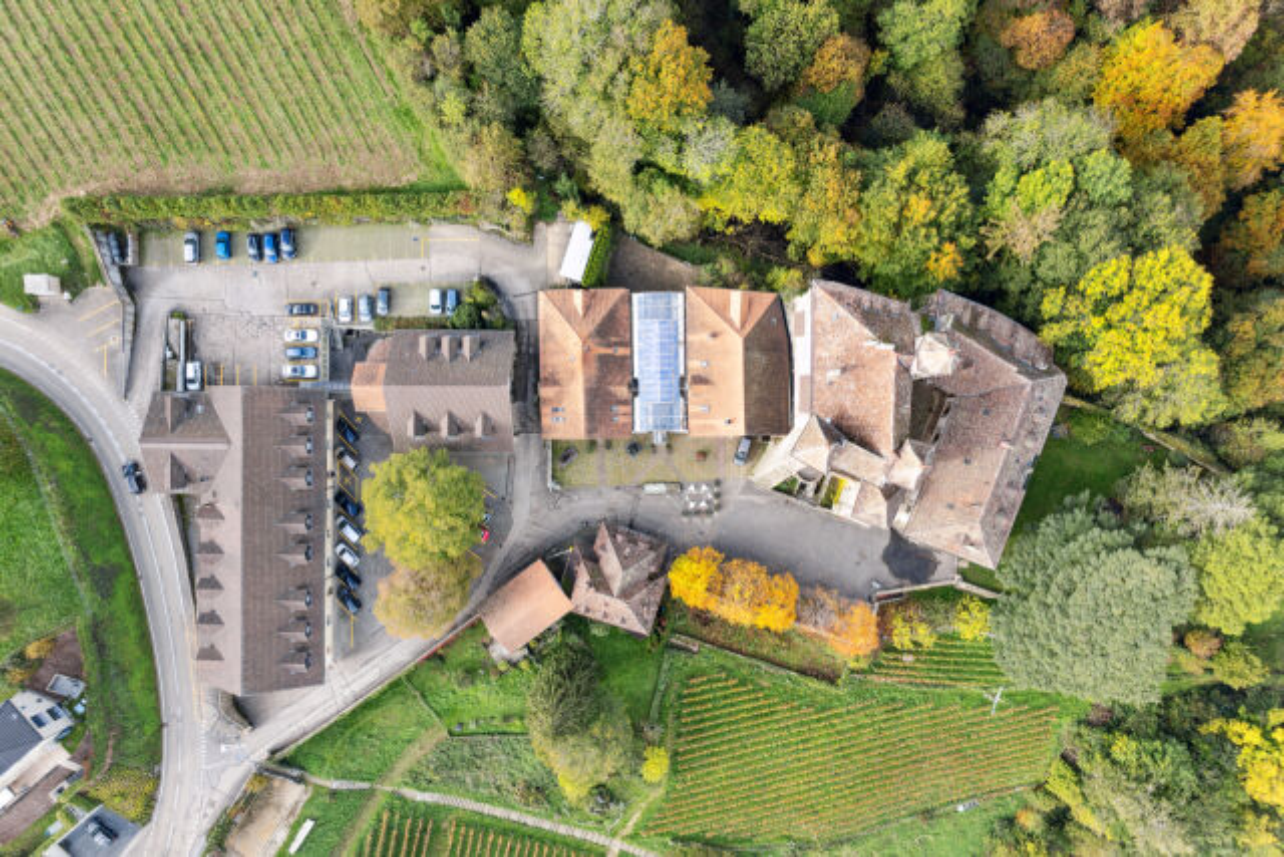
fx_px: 785
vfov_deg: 57.3
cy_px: 428
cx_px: 642
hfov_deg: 78.6
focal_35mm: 22
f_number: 2.8
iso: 100
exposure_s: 1/80
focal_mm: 8.38
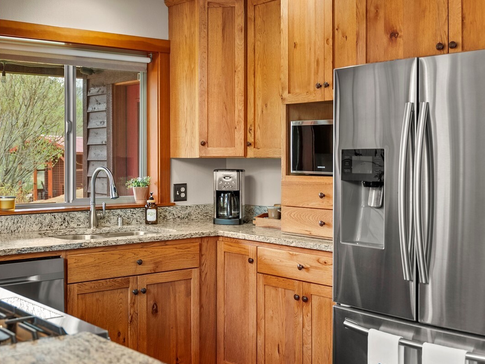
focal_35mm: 46
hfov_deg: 40.8
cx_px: 171
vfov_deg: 31.4
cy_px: 141
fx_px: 645
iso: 400
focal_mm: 30
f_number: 2.8
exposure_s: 1/15
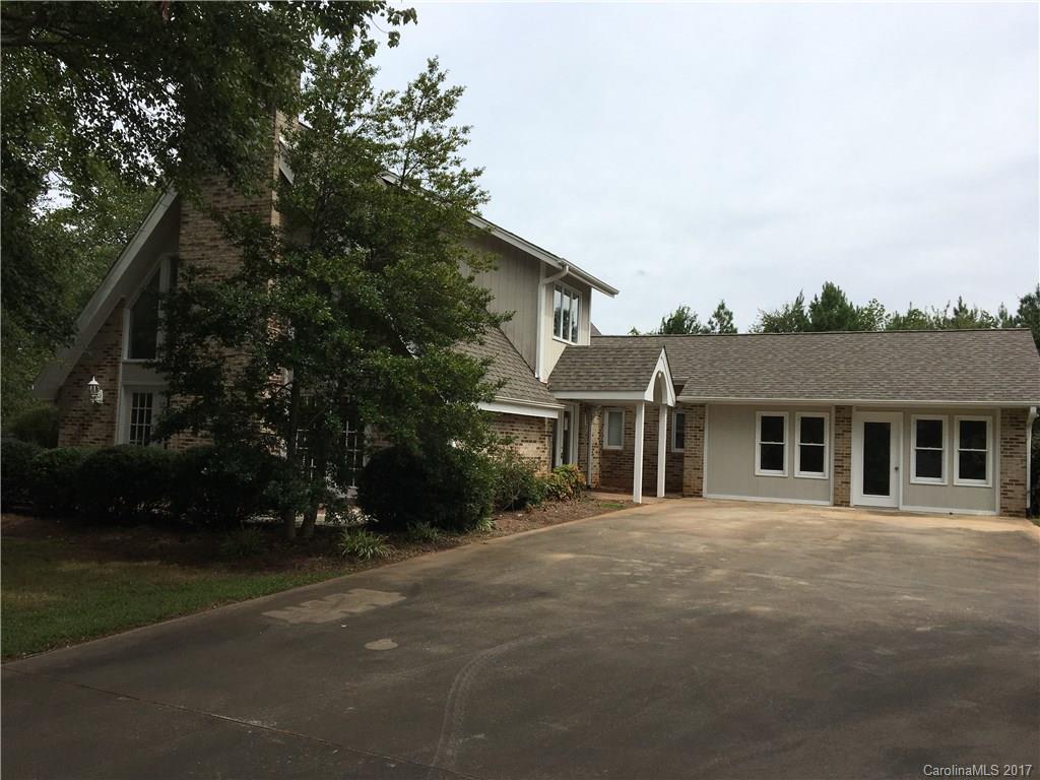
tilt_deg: +3.6
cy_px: 390
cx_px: 520
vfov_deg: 48.2
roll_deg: -2.1
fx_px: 871
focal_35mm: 29
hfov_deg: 61.7
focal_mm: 4.15
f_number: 2.2
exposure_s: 1/2137
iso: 25
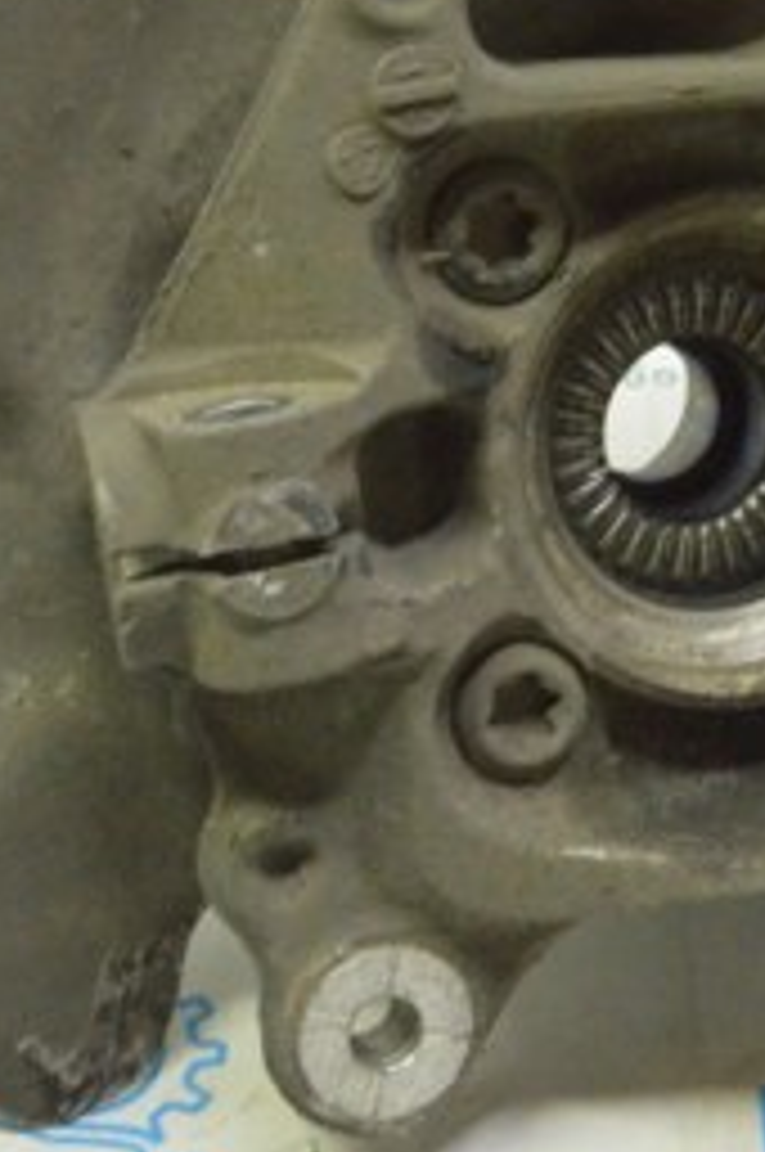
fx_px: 3715
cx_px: 666
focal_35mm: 116
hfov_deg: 11.7
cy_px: 241
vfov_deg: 17.5
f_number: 20
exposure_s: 1/20
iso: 6400
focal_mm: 31
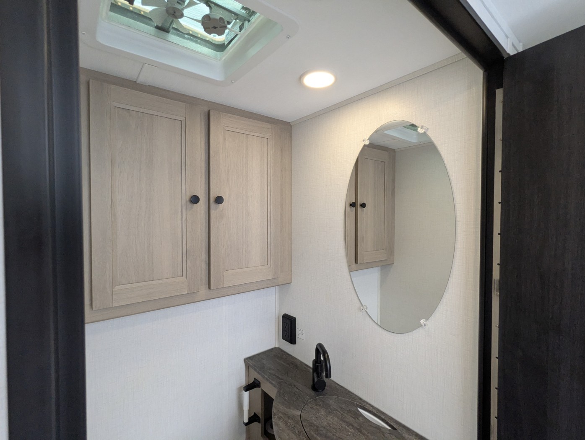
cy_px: 220
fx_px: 271
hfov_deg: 94.4
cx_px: 292
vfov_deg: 78.2
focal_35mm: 16
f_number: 2.2
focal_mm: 2.35
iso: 373
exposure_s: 1/153
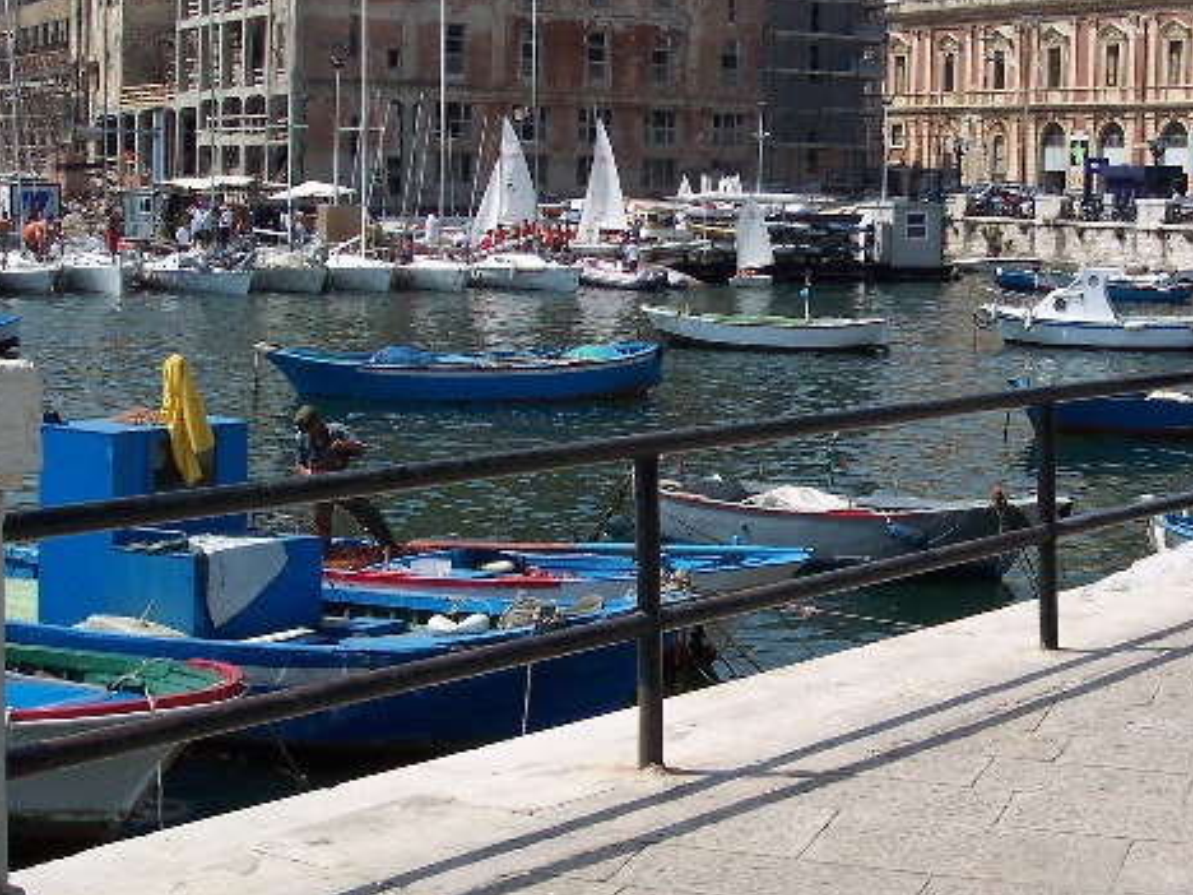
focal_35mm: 65
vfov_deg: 22.5
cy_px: 301
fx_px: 2240
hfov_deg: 29.5
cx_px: 839
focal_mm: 8
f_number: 4.8
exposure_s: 1/1000
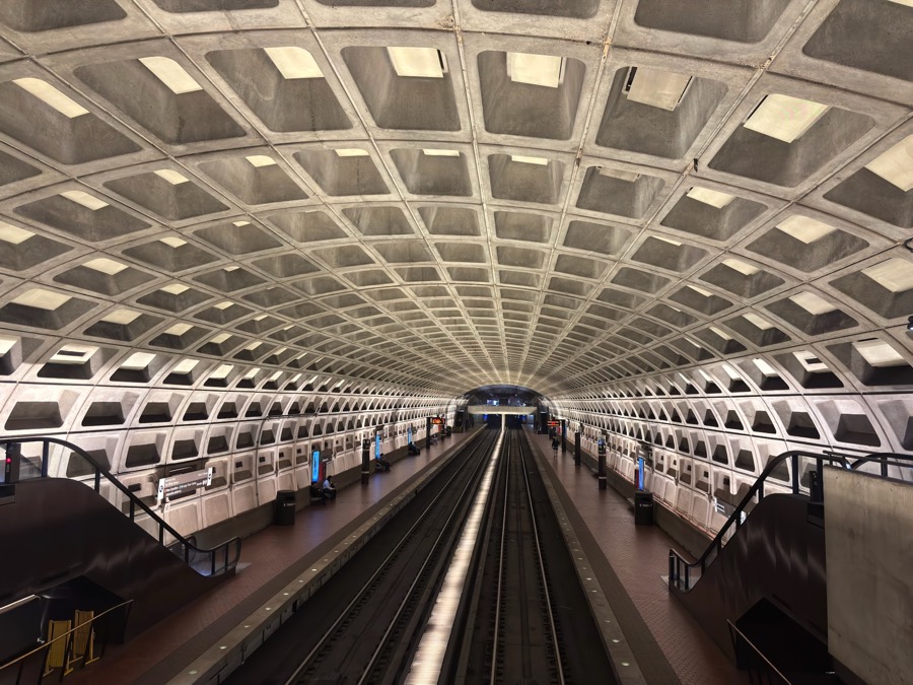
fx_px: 686
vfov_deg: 53.1
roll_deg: -0.6
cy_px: 342
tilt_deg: +4.8
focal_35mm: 26
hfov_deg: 67.3
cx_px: 456
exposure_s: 1/40
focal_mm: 5.96
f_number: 1.6
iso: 200
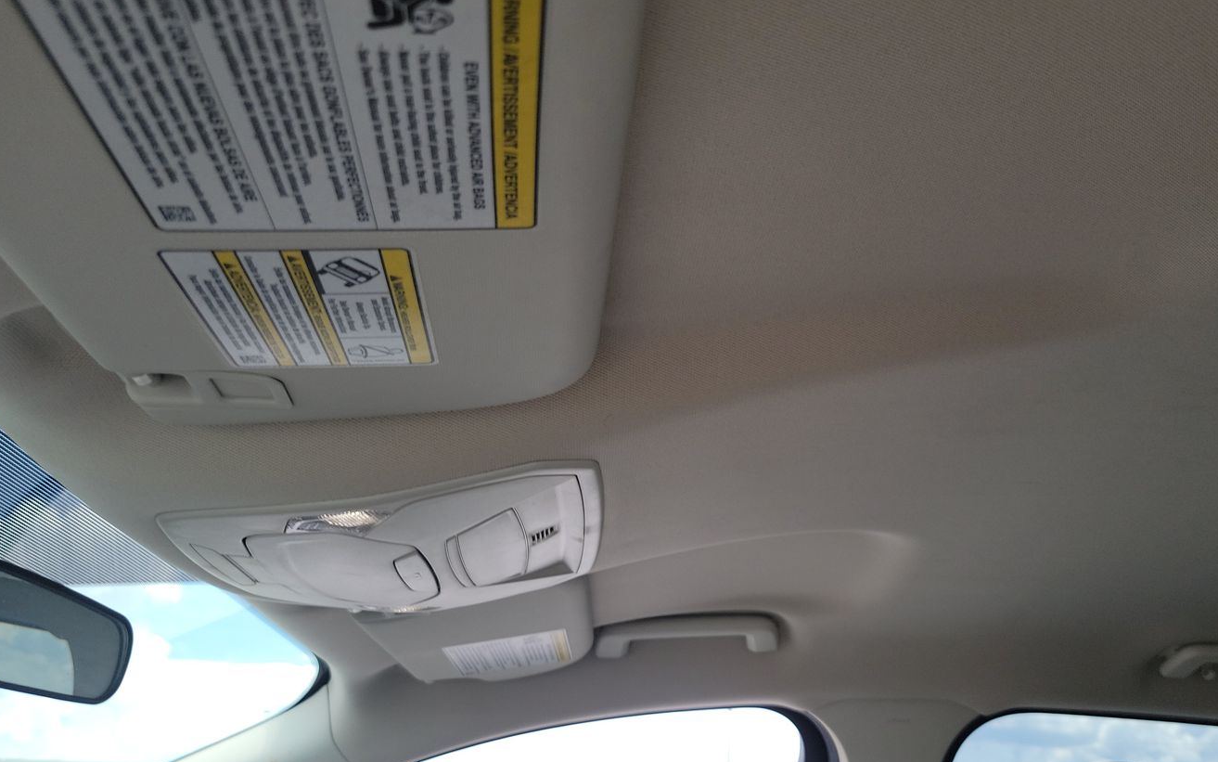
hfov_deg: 60.7
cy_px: 433
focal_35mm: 31
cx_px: 733
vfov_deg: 40.5
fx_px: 1029
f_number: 1.8
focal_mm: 6.7
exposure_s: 1/201
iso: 50
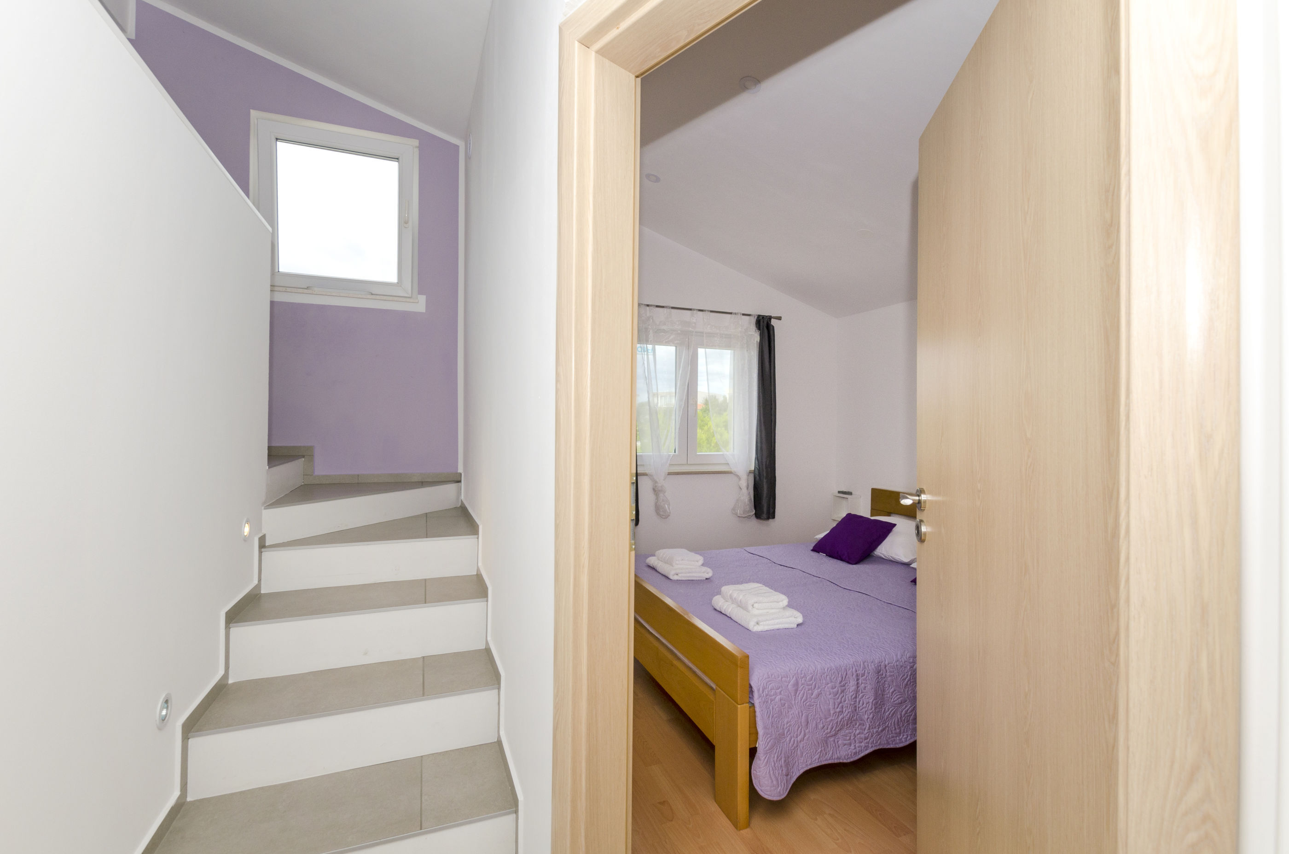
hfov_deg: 100.5
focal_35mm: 15
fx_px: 536
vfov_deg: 77.1
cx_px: 644
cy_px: 427
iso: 100
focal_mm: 10
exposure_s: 1/160
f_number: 8
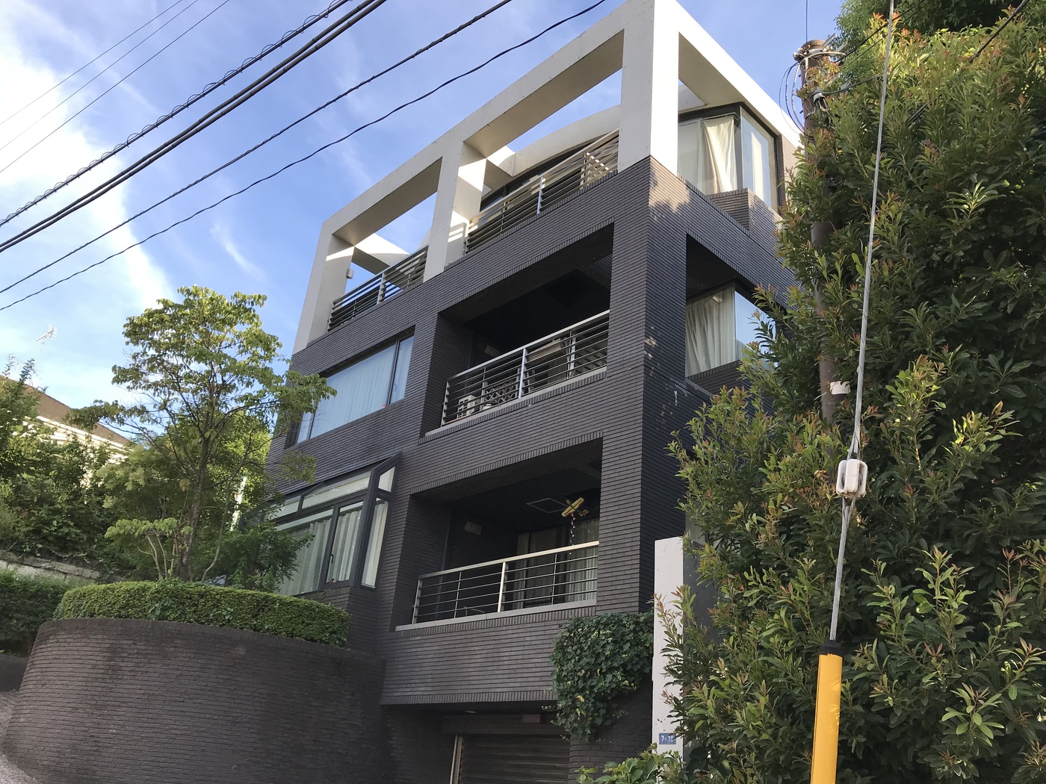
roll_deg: -5.6
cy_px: 392
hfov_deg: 63.4
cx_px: 523
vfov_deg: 49.7
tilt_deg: +26.0
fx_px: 846
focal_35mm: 28
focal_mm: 3.99
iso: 20
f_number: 1.8
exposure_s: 1/509
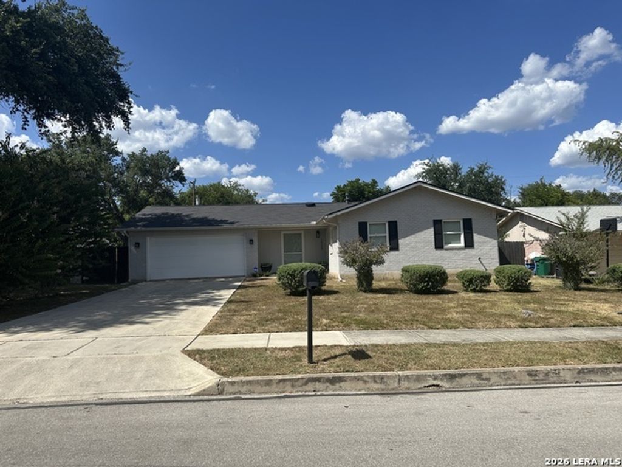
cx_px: 311
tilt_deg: +4.0
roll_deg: +2.0
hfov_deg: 71.6
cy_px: 234
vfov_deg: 56.8
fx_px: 431
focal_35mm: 24
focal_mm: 6.86
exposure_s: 1/6623
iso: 80
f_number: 1.78
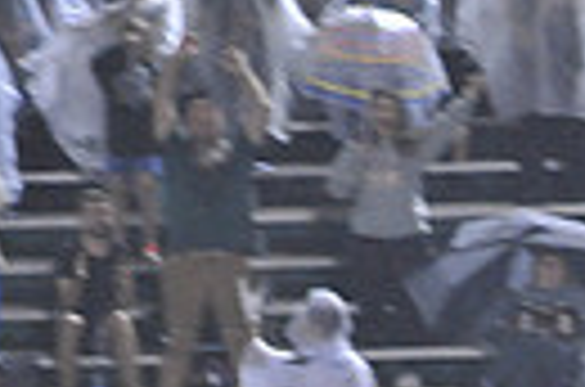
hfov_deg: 2.3
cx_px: 639
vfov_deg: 1.5
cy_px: 860
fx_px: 14492
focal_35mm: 894
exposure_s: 1/160
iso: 4000
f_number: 4
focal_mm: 200
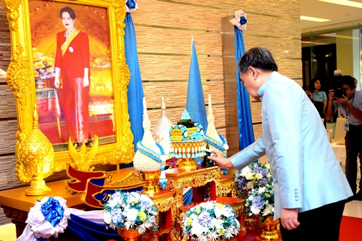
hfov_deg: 49.6
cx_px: 181
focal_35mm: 39
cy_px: 120
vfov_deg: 34.2
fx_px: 392
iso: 1250
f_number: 3.8
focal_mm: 26
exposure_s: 1/200
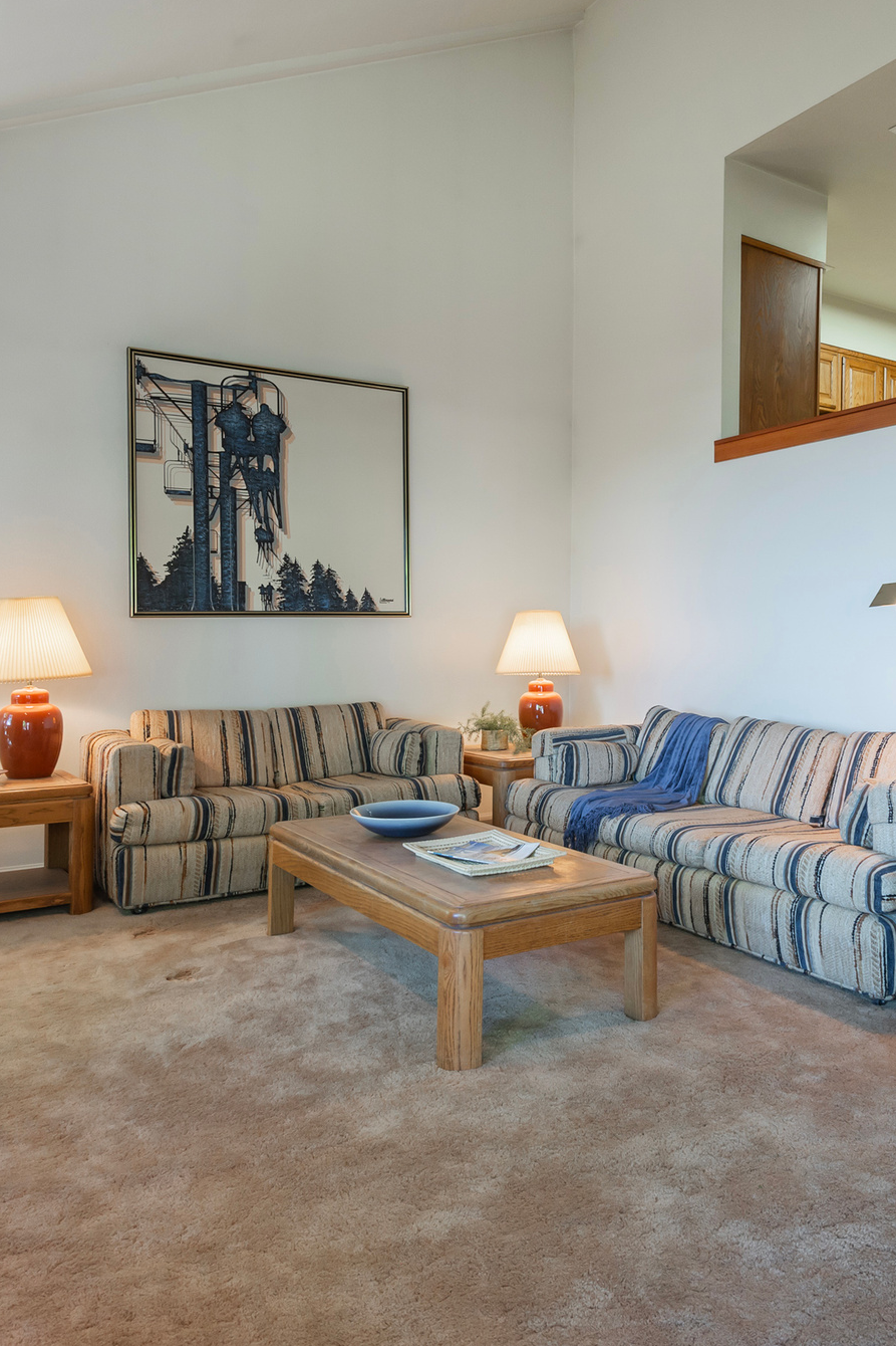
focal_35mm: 26
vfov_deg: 69.4
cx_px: 604
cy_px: 663
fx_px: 971
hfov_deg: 48.6
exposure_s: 1/20
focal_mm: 17
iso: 640
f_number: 7.1
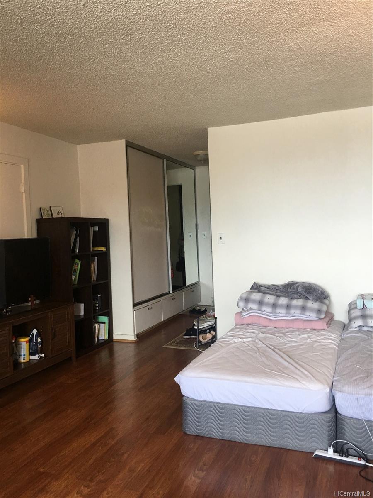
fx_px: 417
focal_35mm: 29
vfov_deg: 61.7
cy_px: 249
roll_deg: +2.5
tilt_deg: -0.4
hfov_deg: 48.2
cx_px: 186
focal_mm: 4.15
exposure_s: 1/30
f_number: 2.2
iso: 40
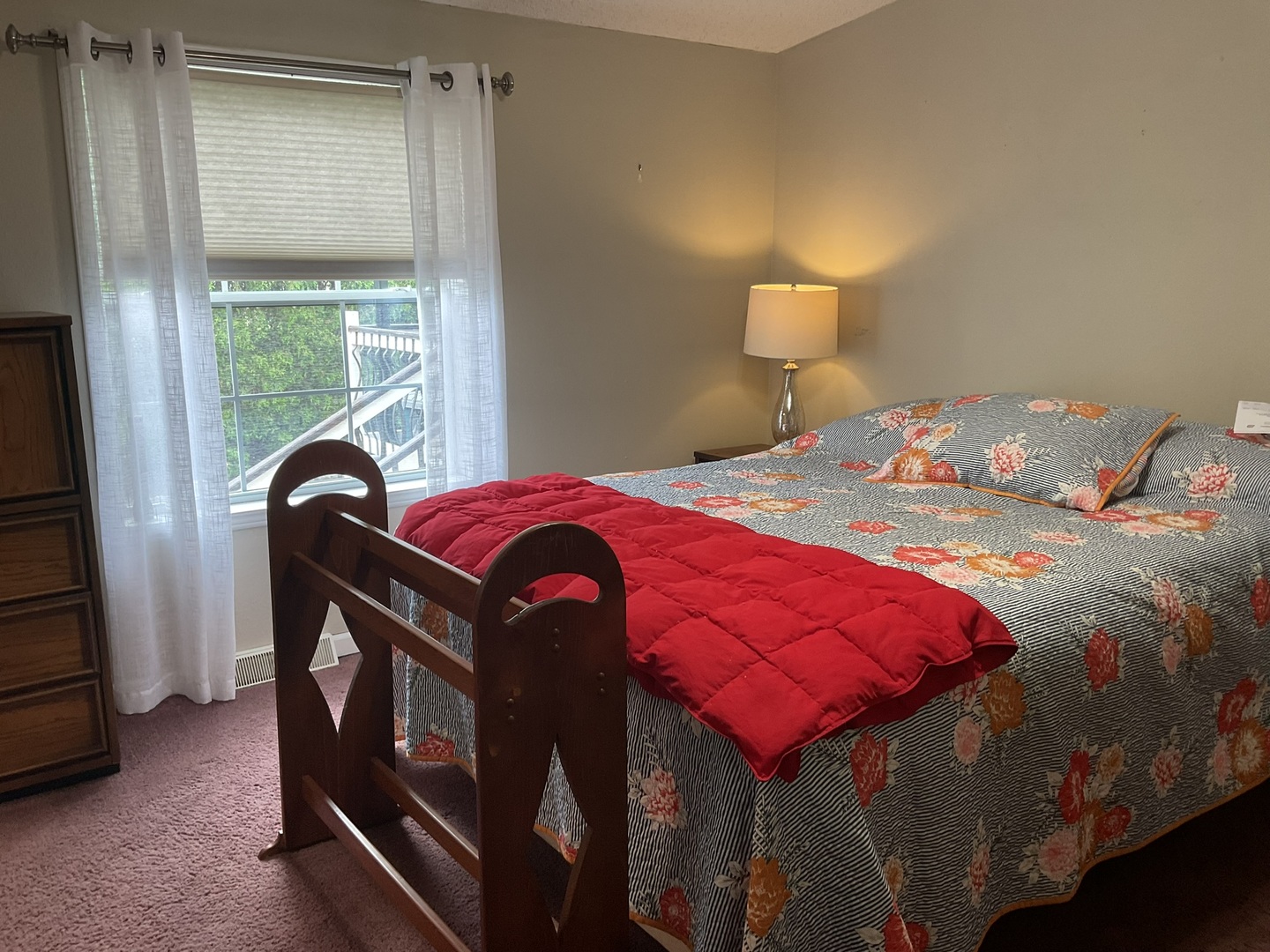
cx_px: 635
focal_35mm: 29
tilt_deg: -10.2
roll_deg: -0.2
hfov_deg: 61.7
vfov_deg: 48.2
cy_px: 476
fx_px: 1064
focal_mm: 3
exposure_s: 1/60
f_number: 1.8
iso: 40
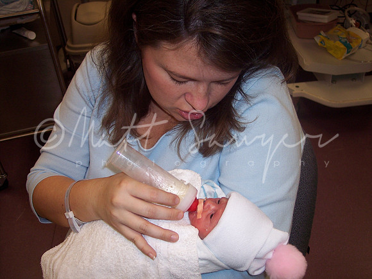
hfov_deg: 47.9
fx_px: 419
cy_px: 140
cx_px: 186
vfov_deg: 36.8
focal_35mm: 39
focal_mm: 8
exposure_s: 1/60
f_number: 2.8
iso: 100
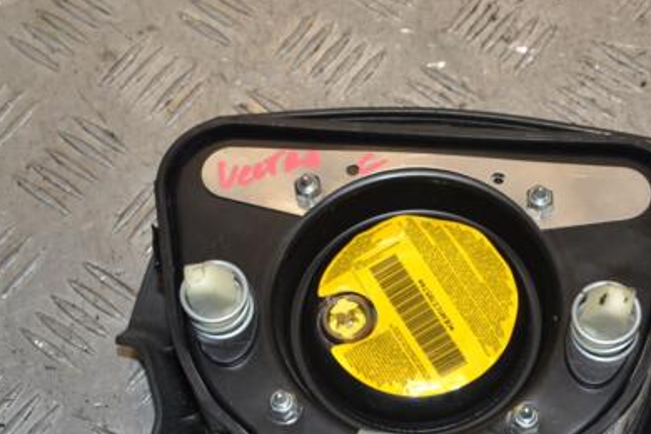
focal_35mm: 97
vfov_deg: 14.1
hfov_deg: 21.0
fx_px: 1754
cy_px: 327
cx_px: 426
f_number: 8
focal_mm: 42
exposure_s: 1/200
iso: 800
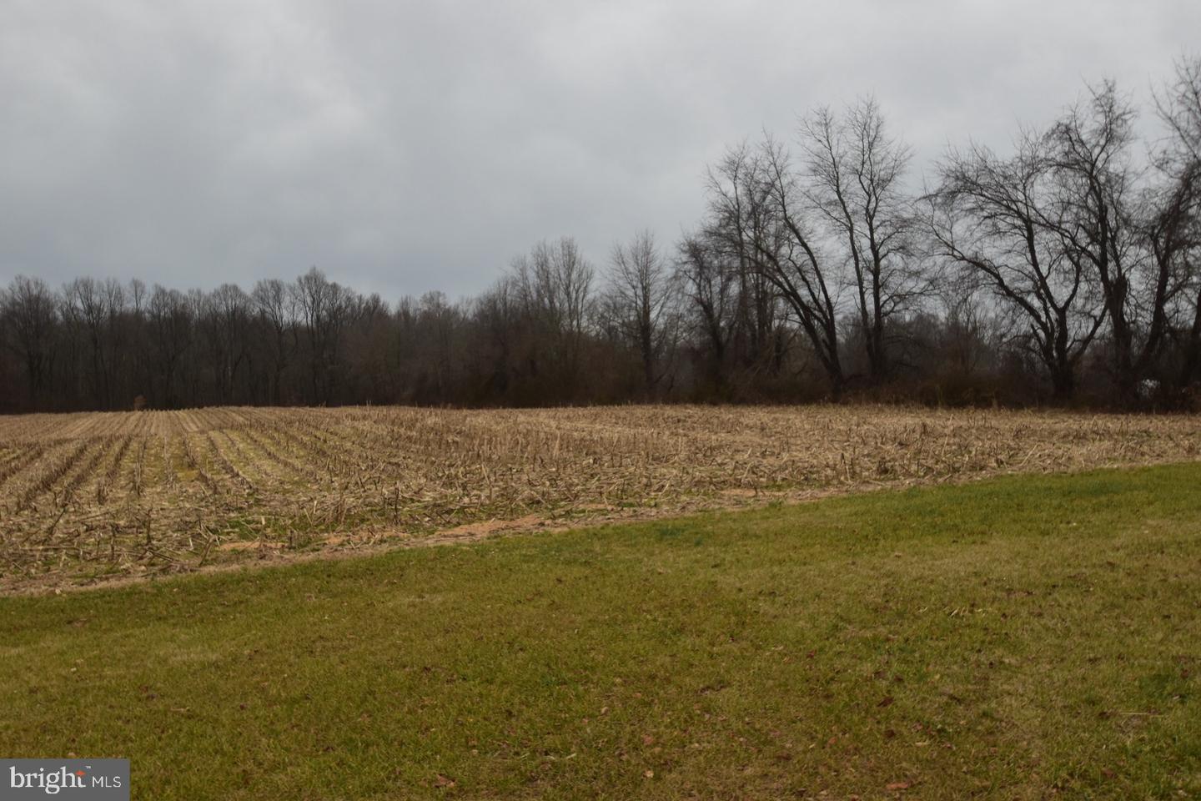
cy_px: 400
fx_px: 1051
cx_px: 600
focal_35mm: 32
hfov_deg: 59.5
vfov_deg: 41.7
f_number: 8
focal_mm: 21
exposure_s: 1/60
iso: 400
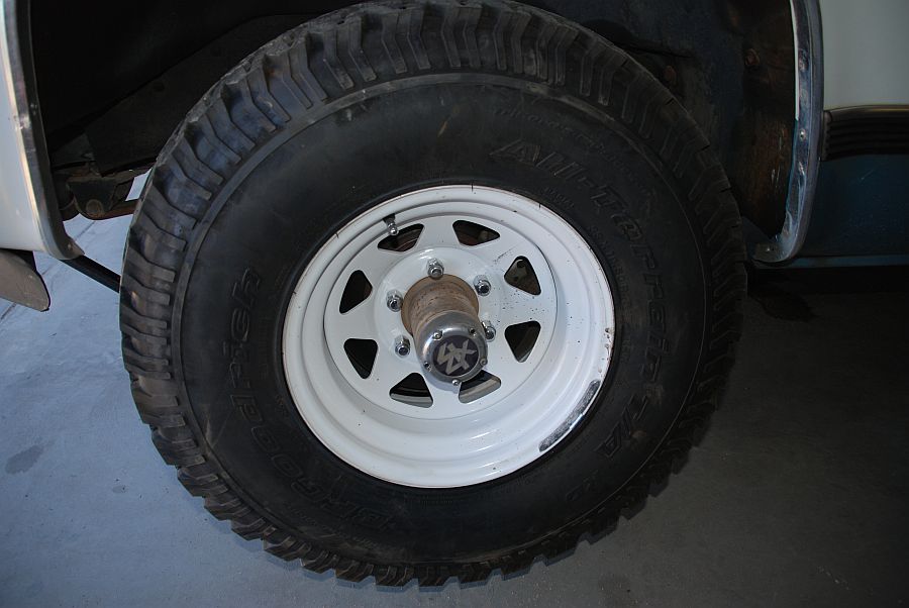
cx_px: 454
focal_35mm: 27
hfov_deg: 67.3
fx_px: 682
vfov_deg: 48.0
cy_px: 304
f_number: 3.5
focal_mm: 18
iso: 200
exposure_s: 1/180
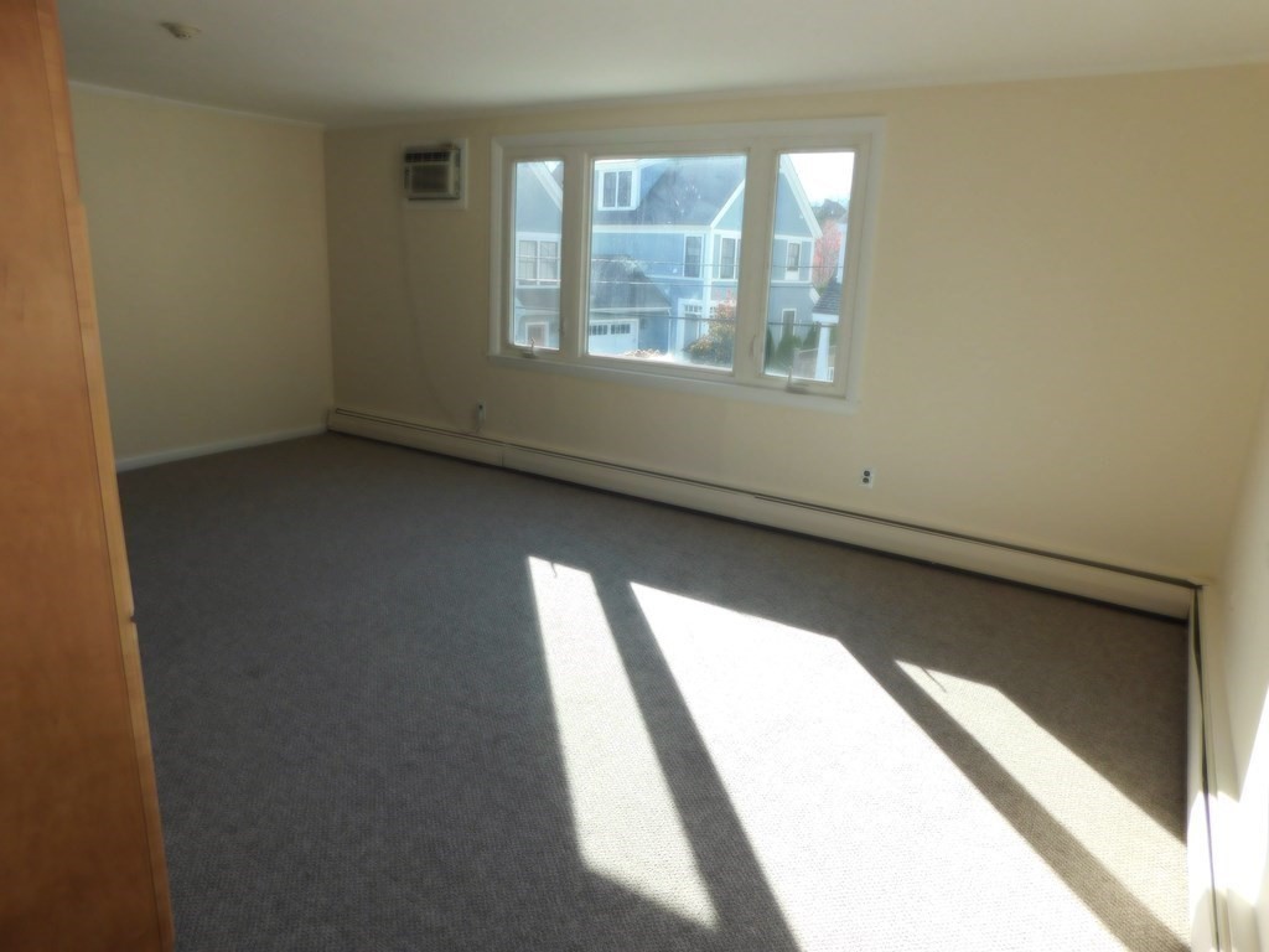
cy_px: 476
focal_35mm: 23
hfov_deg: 73.9
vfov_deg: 58.9
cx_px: 634
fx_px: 843
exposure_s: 1/320
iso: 125
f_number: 3
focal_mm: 4
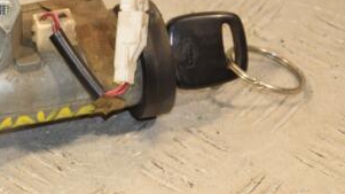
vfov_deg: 5.2
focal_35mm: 235
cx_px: 9
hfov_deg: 9.1
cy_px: 67
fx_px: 2149
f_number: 7.1
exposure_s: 1/200
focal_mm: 75
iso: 800
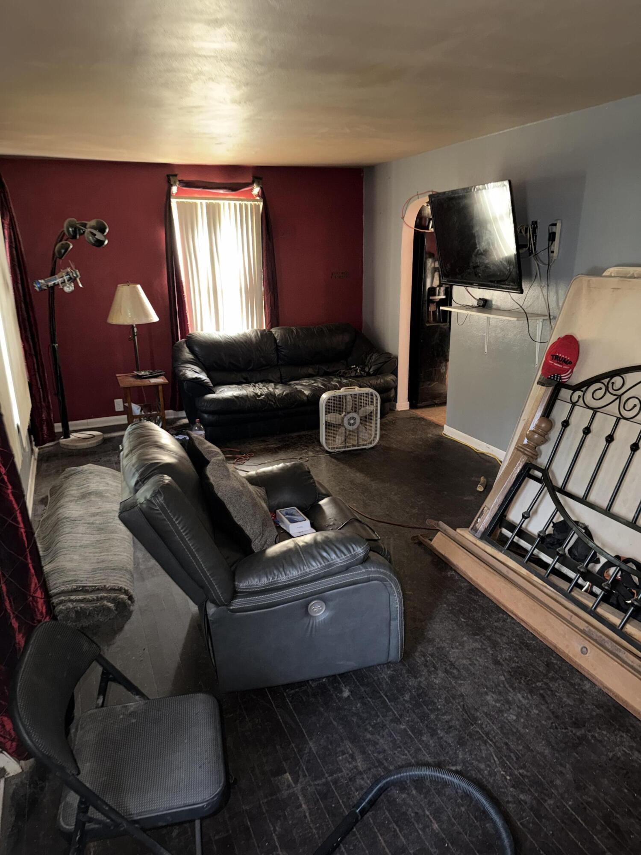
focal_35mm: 24
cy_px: 428
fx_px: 593
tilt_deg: -17.3
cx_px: 320
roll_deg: +0.0
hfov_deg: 56.8
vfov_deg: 71.6
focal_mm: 6.76
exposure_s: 1/5
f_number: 1.78
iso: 250
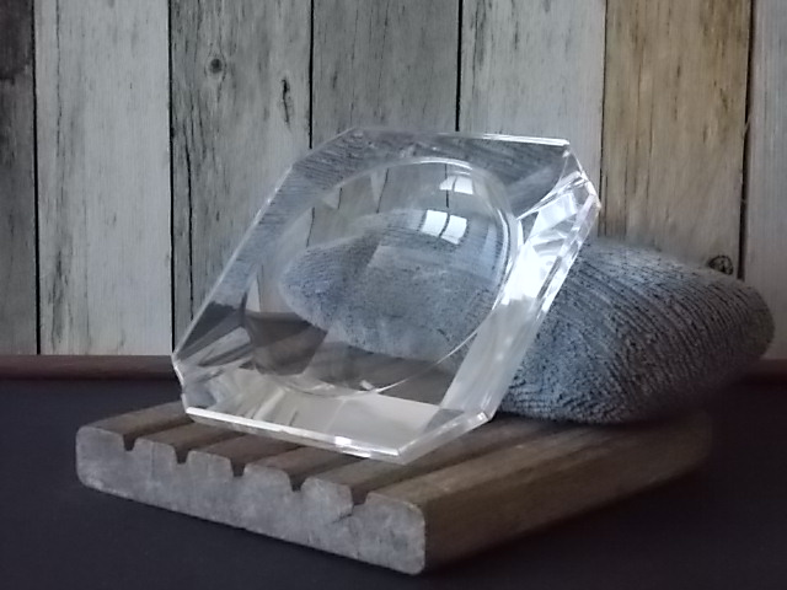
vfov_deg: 17.2
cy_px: 295
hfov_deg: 22.8
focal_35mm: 86
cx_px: 394
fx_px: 1955
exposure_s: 1/60
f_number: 6.3
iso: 800
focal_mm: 15.4
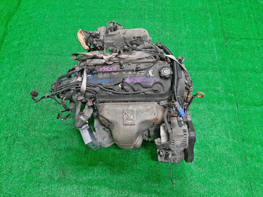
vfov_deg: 53.1
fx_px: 198
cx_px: 132
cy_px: 98
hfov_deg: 67.3
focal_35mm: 26
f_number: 1.7
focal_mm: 3.93
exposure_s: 1/50
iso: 140
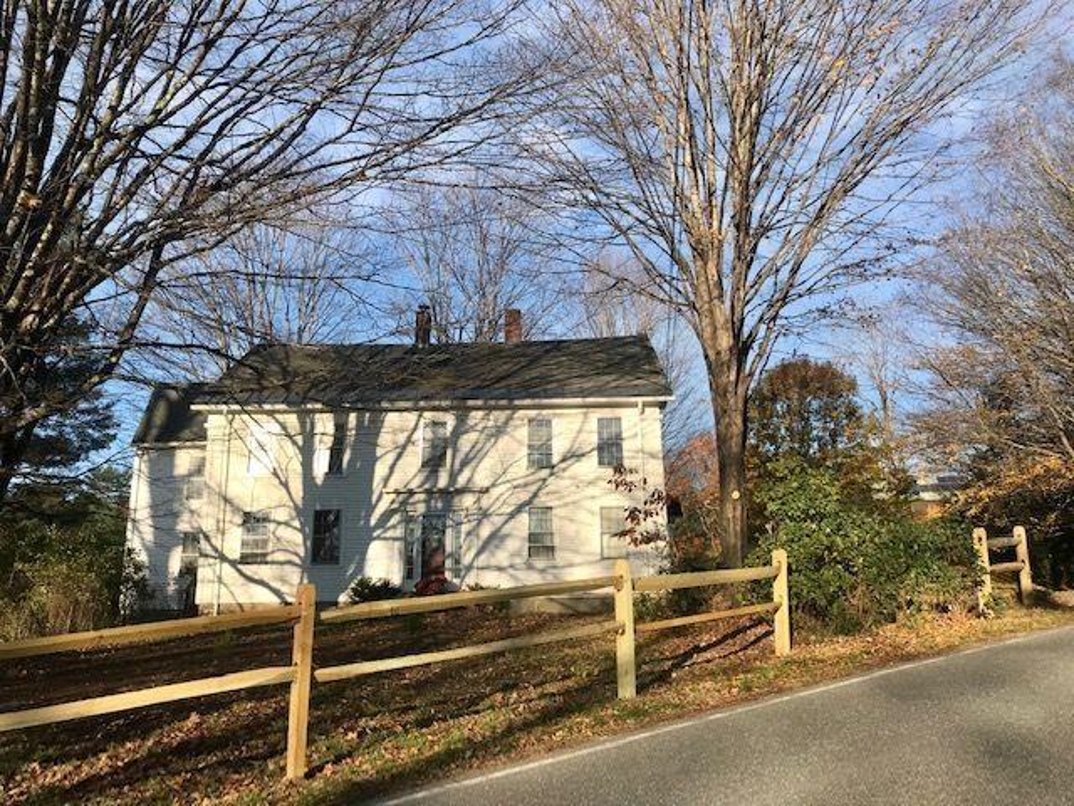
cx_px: 537
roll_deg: +1.8
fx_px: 869
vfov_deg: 49.7
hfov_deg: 63.4
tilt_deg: +14.9
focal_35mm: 28
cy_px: 403
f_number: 1.8
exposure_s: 1/1546
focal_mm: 3.99
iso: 20
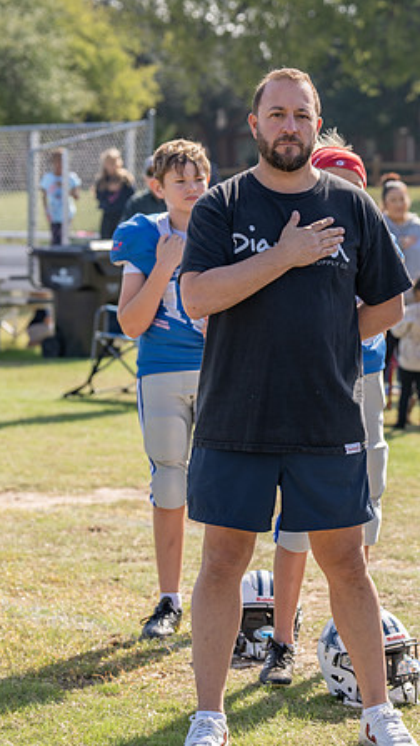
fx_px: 2352
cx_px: 420
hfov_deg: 10.1
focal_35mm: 119
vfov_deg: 18.0
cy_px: 345
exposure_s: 1/500
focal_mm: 70
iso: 100
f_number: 3.5
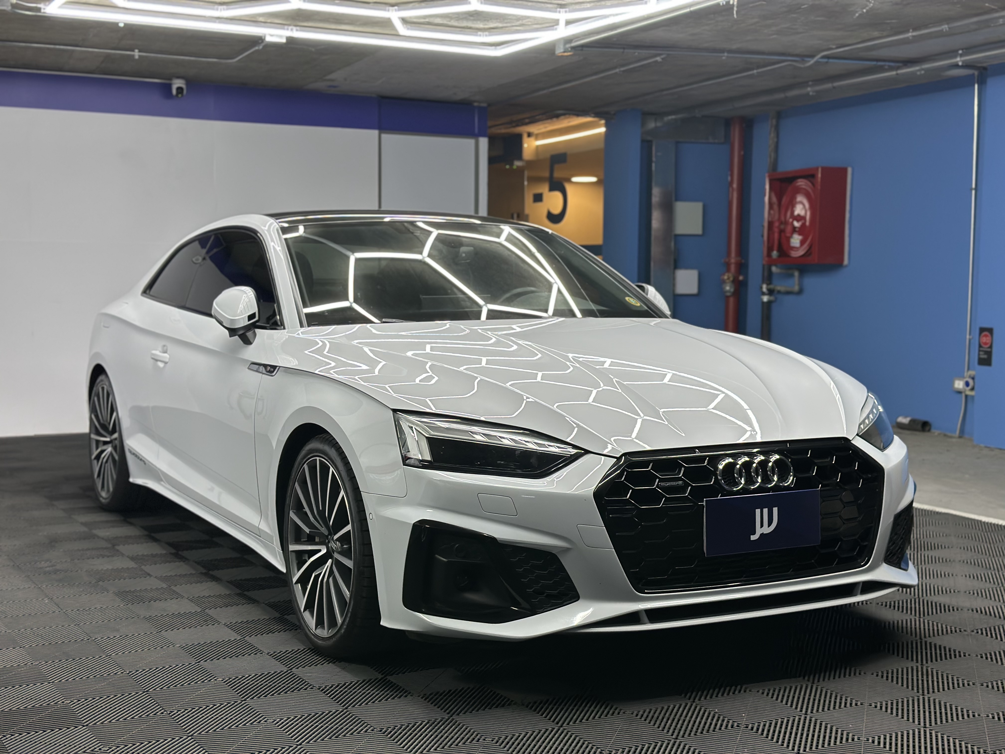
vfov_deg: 30.3
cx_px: 502
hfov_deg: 39.7
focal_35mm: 48
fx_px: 1394
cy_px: 377
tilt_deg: -4.3
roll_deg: -0.2
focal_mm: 6.86
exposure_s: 1/100
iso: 80
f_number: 1.78
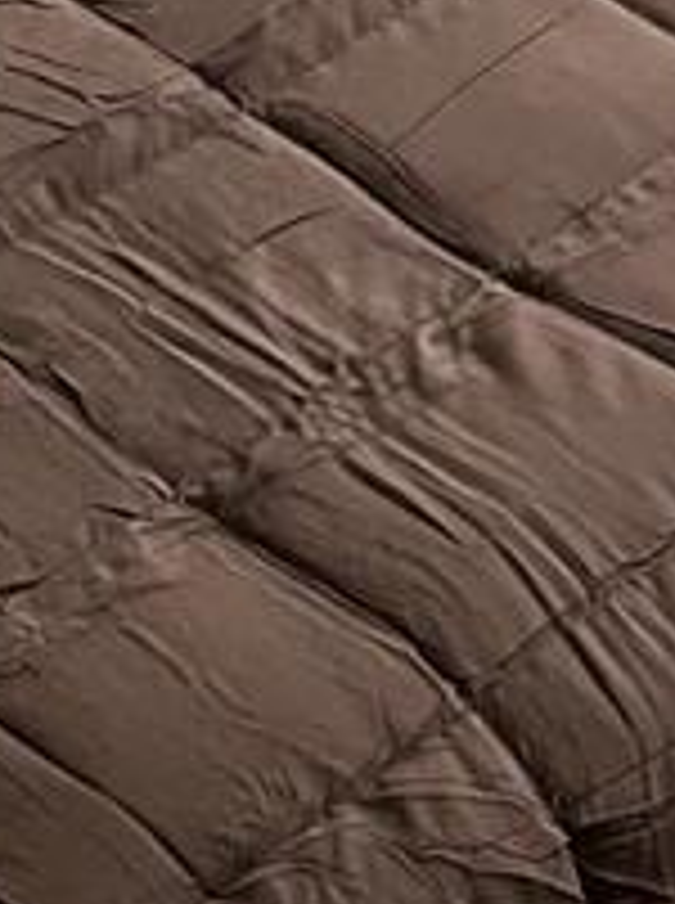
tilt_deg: -18.5
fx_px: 3652
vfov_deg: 12.4
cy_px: -913
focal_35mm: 140
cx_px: 1112
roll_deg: -2.8
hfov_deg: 10.1
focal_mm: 5.1
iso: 125
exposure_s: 1/75
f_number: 1.6
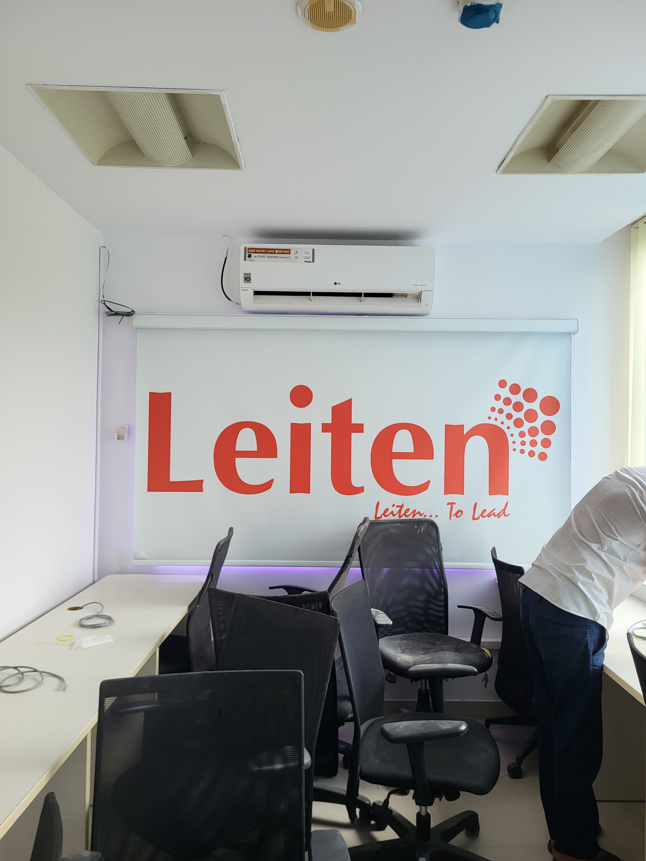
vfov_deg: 67.3
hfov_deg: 53.1
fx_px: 647
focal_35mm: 26
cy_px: 430
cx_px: 323
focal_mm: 5.4
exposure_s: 1/117
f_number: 1.8
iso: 40
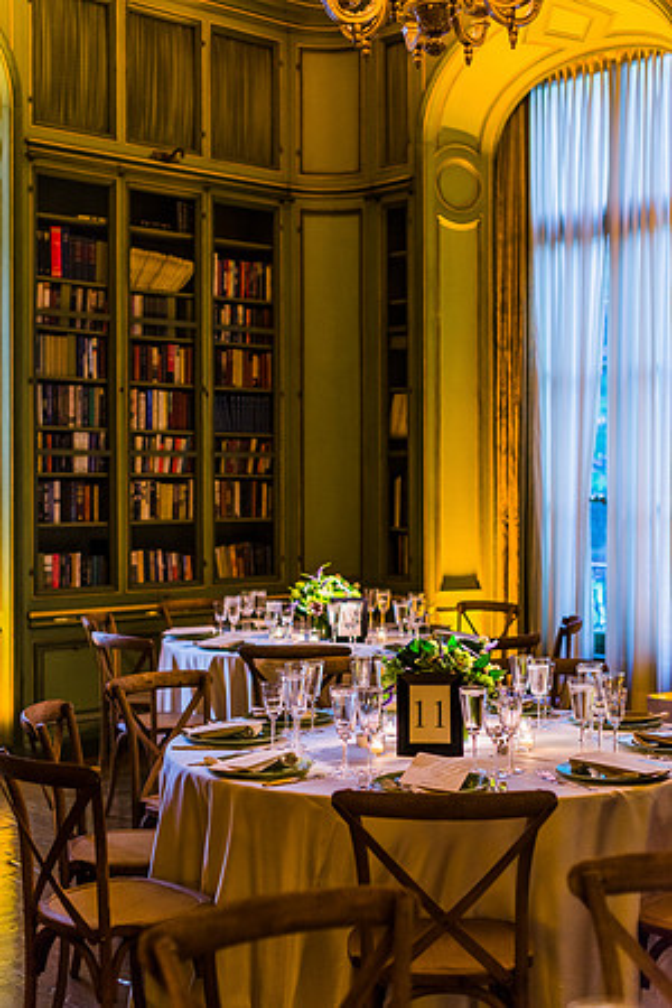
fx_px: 1400
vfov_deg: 39.6
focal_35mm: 50
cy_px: 504
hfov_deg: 27.0
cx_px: 336
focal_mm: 50
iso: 800
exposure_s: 1/100
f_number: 2
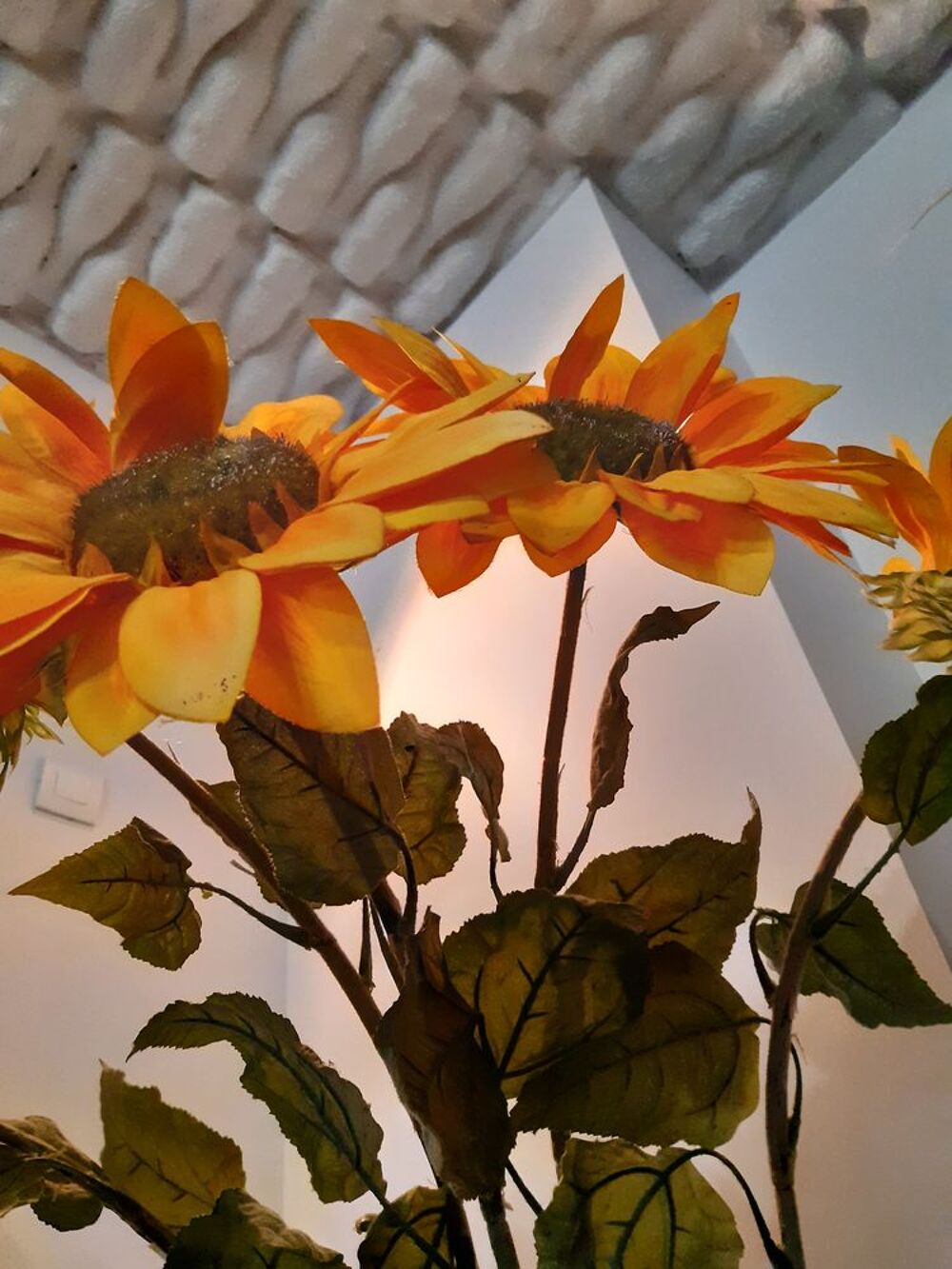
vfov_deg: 67.3
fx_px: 953
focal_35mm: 26
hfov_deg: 53.1
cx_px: 476
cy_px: 634
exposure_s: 1/100
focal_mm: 3.92
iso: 400
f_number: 1.7
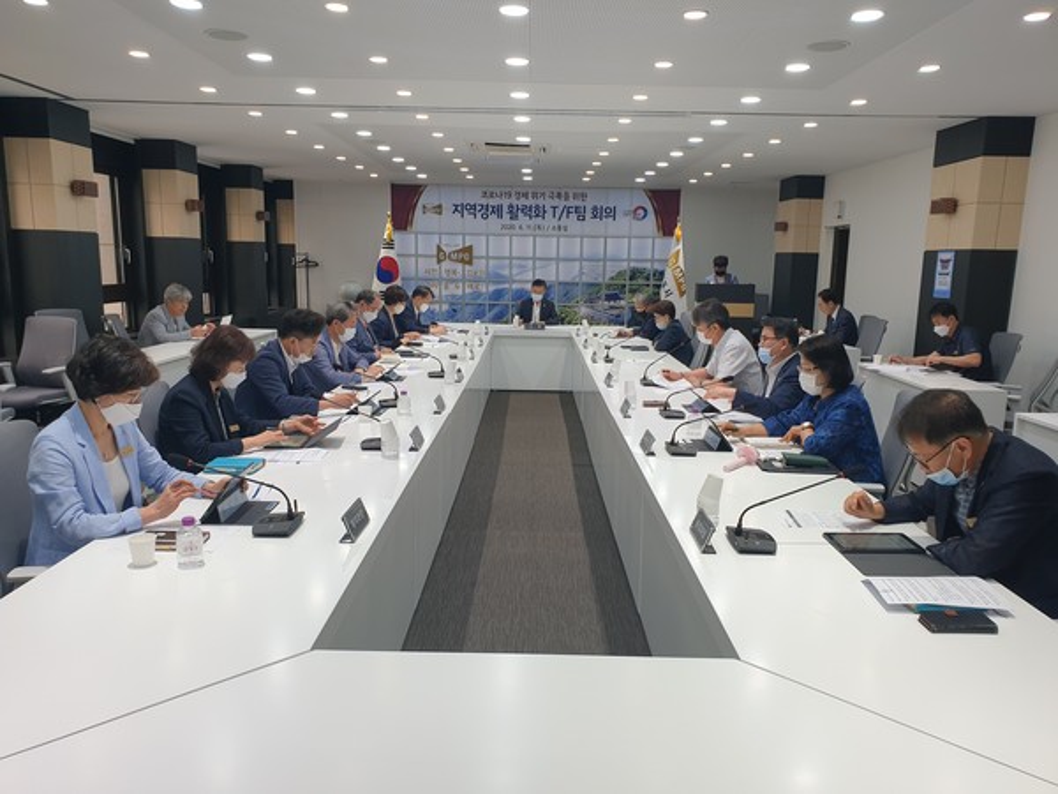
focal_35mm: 26
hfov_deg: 67.3
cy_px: 397
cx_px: 529
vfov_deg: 53.1
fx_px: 795
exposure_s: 1/120
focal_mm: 4.3
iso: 80
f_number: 2.4
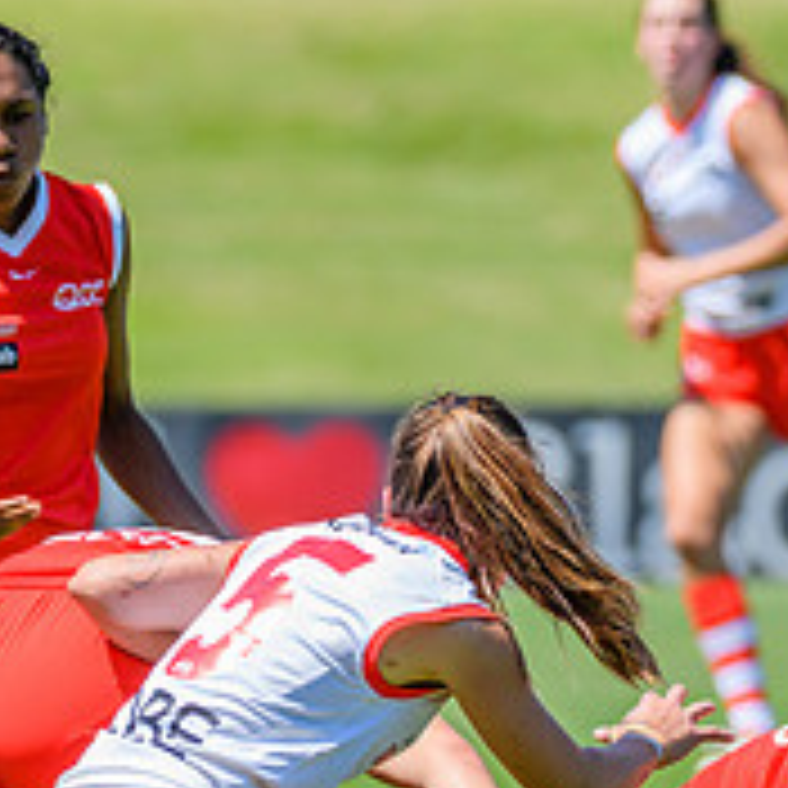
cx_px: 754
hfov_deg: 1.5
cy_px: 990
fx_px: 29721
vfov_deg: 1.5
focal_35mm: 1154
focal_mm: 350
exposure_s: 1/2000
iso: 800
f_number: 8
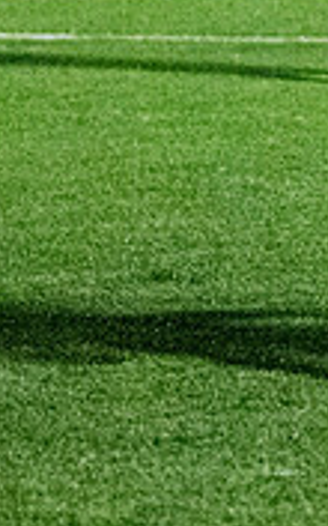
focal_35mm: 474
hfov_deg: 2.7
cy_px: -182
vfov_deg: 4.4
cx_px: 829
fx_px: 6779
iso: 8000
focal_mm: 70
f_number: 2.8
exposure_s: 1/1000
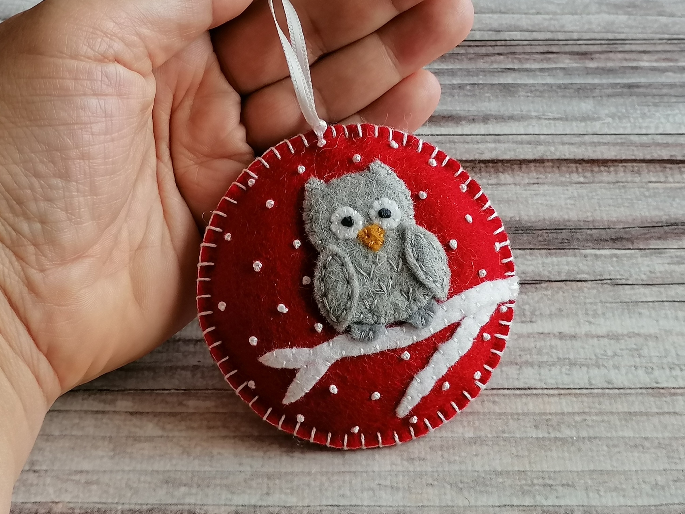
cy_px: 257
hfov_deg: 61.6
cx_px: 342
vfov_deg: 48.3
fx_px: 574
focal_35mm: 29
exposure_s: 1/50
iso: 125
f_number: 1.8
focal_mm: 4.75
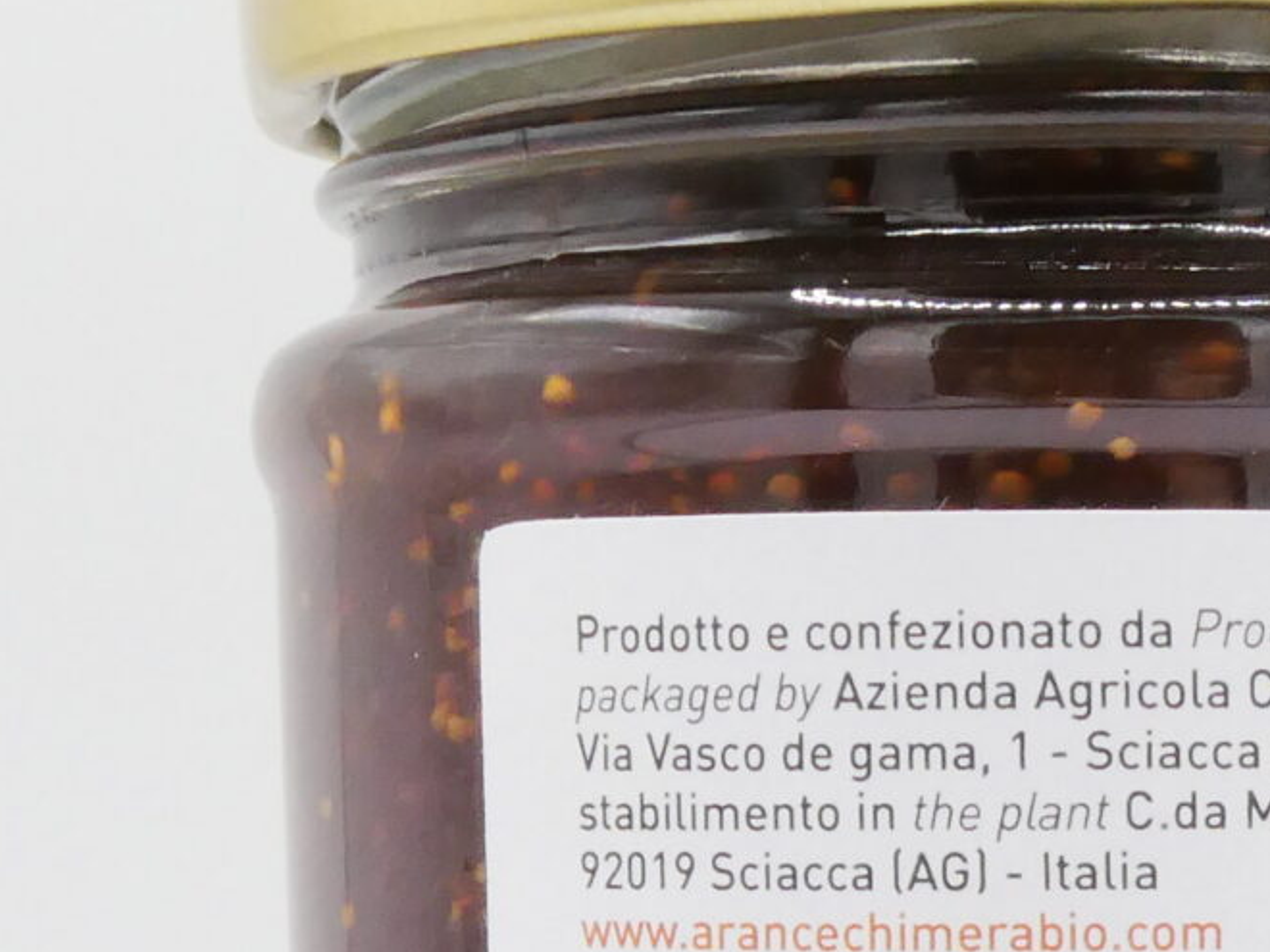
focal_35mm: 128
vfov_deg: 11.2
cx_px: 1068
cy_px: 1314
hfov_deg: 15.3
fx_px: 4696
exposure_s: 1/80
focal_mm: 5.8
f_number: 5.6
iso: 80
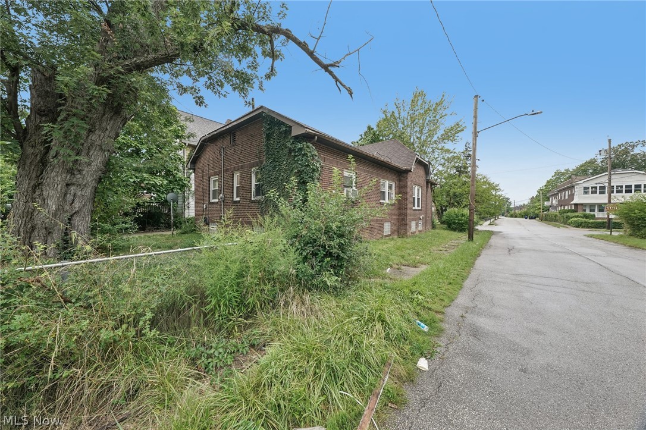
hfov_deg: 112.6
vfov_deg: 89.9
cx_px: 323
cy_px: 215
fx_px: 215
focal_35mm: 12
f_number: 8
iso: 400
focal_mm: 12
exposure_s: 1/20
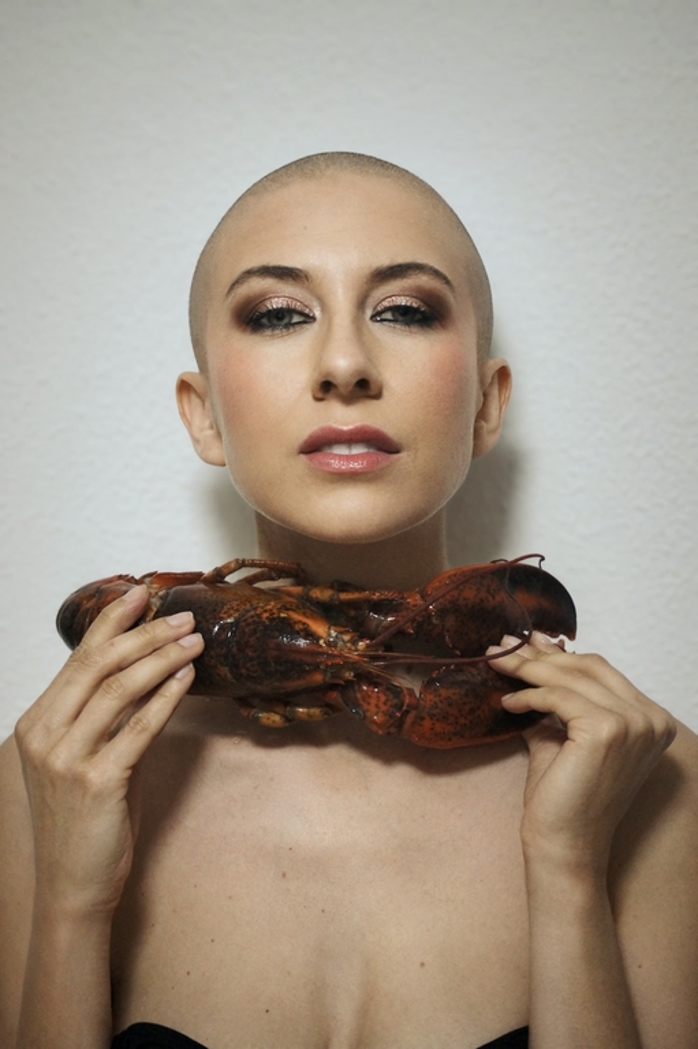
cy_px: 524
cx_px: 349
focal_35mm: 82
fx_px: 2402
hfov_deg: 16.5
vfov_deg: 24.6
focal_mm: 55
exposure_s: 1/100
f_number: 4.5
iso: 1600
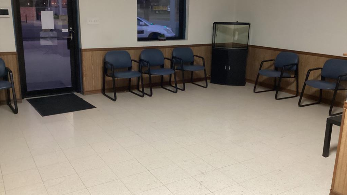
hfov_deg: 58.0
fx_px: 313
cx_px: 173
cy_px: 88
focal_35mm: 34
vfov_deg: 34.6
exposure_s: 1/40
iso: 320
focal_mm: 3.3
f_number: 2.4
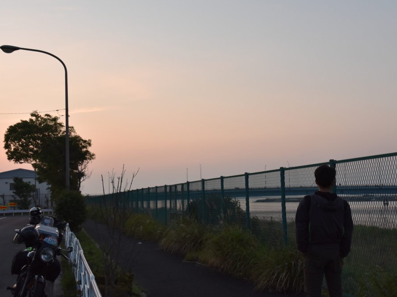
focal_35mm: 53
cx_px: 197
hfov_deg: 36.2
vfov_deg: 27.5
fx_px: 608
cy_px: 149
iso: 800
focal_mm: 32
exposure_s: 1/125
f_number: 5.6
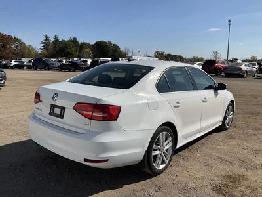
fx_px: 219
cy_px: 98
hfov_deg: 61.7
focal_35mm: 29
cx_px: 131
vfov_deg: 48.2
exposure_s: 1/3788
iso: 25
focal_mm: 3
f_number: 1.8
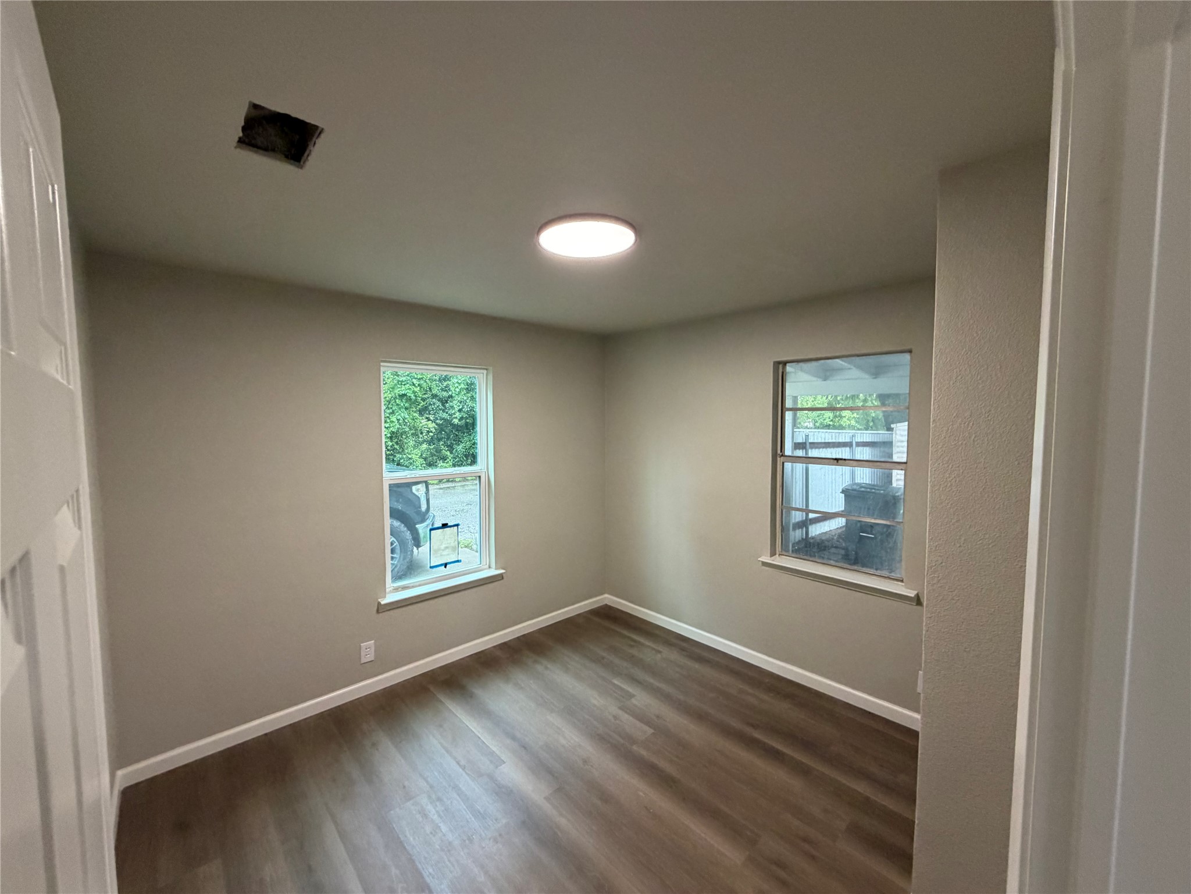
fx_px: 482
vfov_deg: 85.7
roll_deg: -0.2
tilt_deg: -3.8
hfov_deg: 102.1
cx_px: 596
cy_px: 447
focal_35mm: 14
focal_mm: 2.22
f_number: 2.2
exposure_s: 1/102
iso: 320
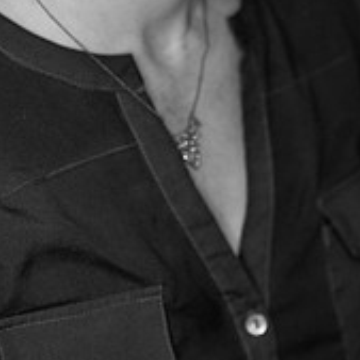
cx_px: 141
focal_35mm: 192
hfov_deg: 9.1
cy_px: -98
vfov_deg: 9.0
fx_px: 2259
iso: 2000
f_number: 3.5
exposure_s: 1/400
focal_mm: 85
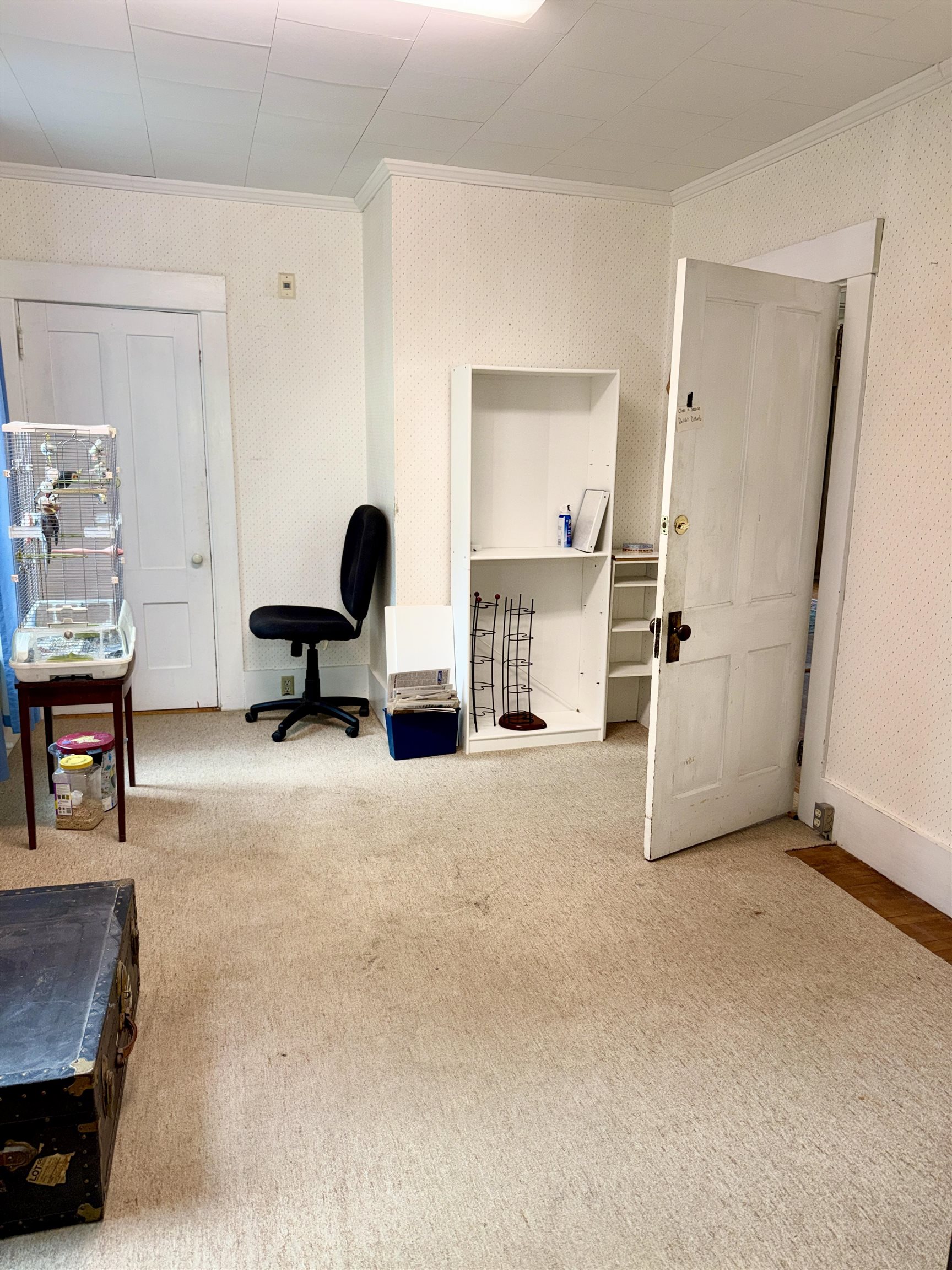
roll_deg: -0.6
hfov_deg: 56.8
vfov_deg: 71.6
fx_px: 880
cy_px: 635
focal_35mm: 24
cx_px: 476
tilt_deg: -13.6
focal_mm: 6.76
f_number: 1.78
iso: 64
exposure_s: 1/29
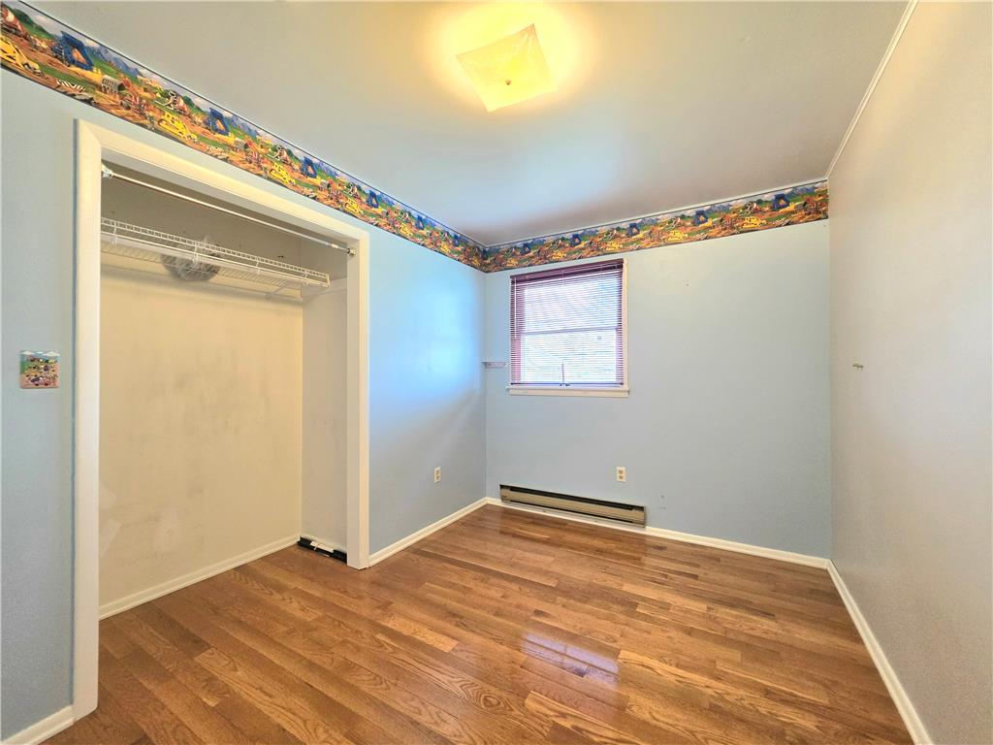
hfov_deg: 106.2
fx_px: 373
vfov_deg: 89.9
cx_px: 496
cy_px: 372
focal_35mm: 13
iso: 250
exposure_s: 1/120
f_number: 1.9
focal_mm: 2.2
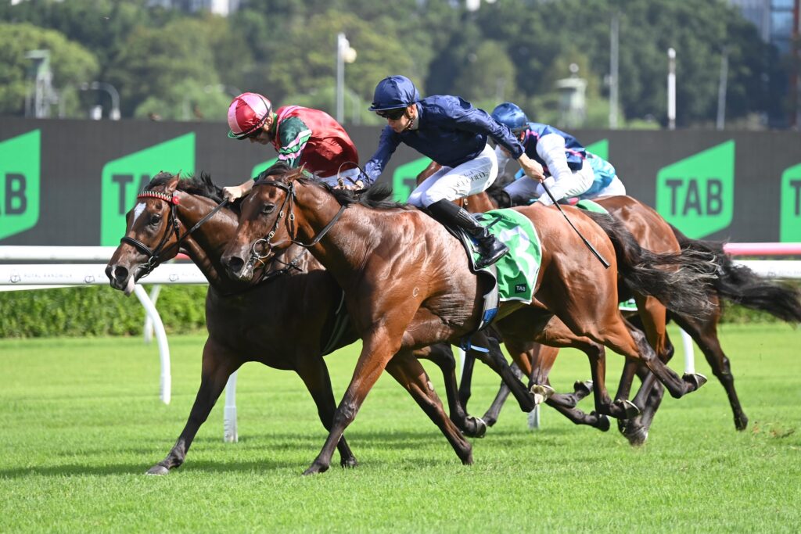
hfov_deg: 7.4
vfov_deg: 4.9
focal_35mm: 280
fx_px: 6230
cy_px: 267
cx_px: 400
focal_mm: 280
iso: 1000
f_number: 5.6
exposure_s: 1/2000
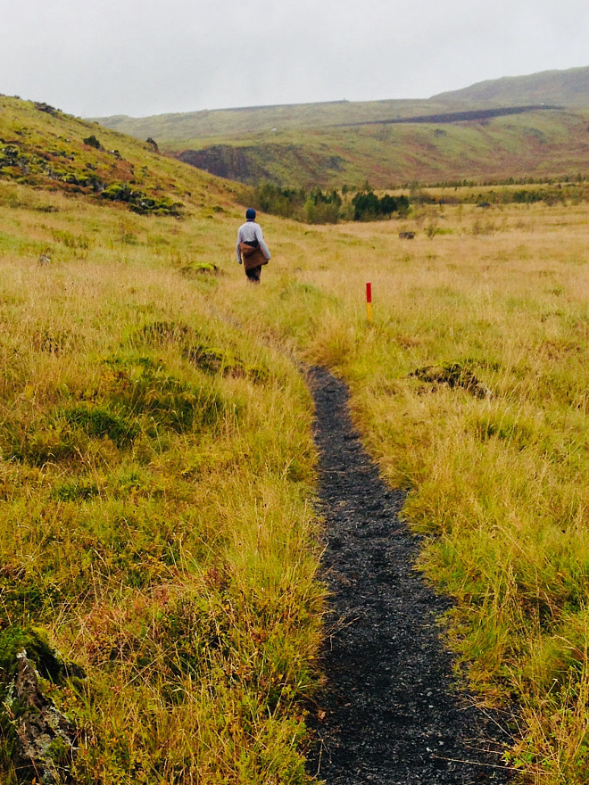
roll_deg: +1.9
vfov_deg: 32.0
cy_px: 489
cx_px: 283
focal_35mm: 60
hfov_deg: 24.4
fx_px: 1361
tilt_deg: -8.5
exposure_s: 1/521
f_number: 2.4
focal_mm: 4.12
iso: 50
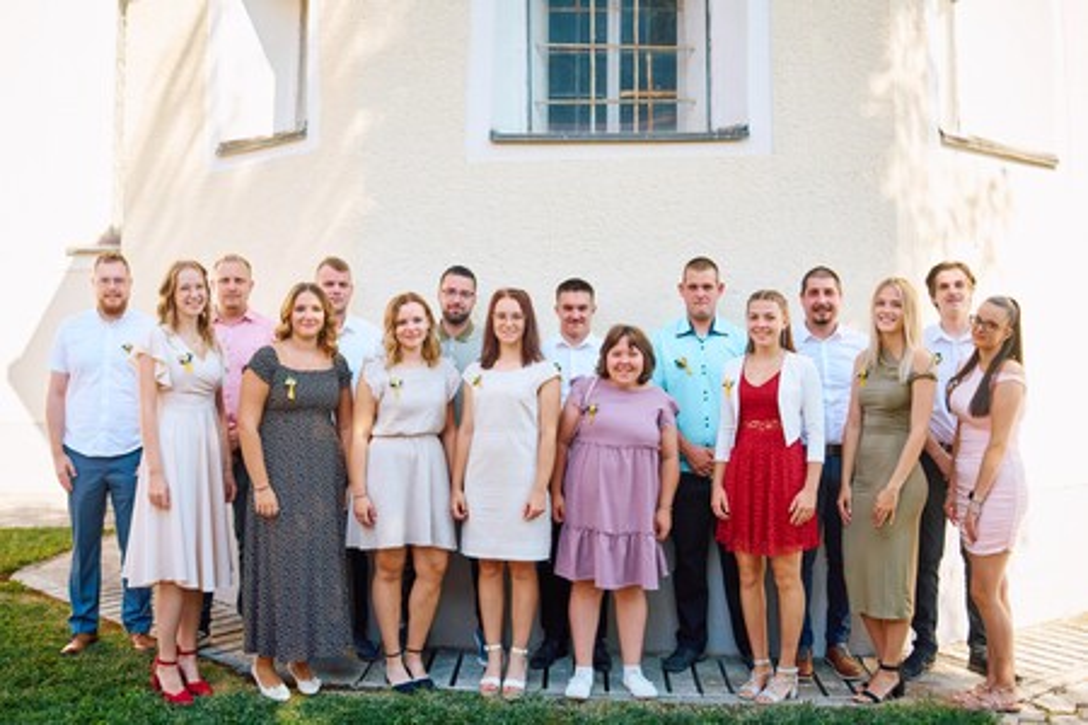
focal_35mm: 35
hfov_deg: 54.4
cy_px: 362
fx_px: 1058
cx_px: 544
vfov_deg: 37.9
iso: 160
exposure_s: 1/2000
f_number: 2
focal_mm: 35
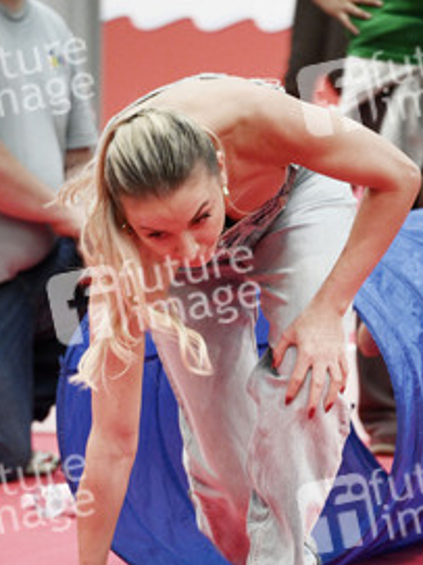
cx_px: 215
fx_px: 6930
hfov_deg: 3.5
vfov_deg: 4.7
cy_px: 400
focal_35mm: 425
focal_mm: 300
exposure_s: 1/200
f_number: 5.6
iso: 6400
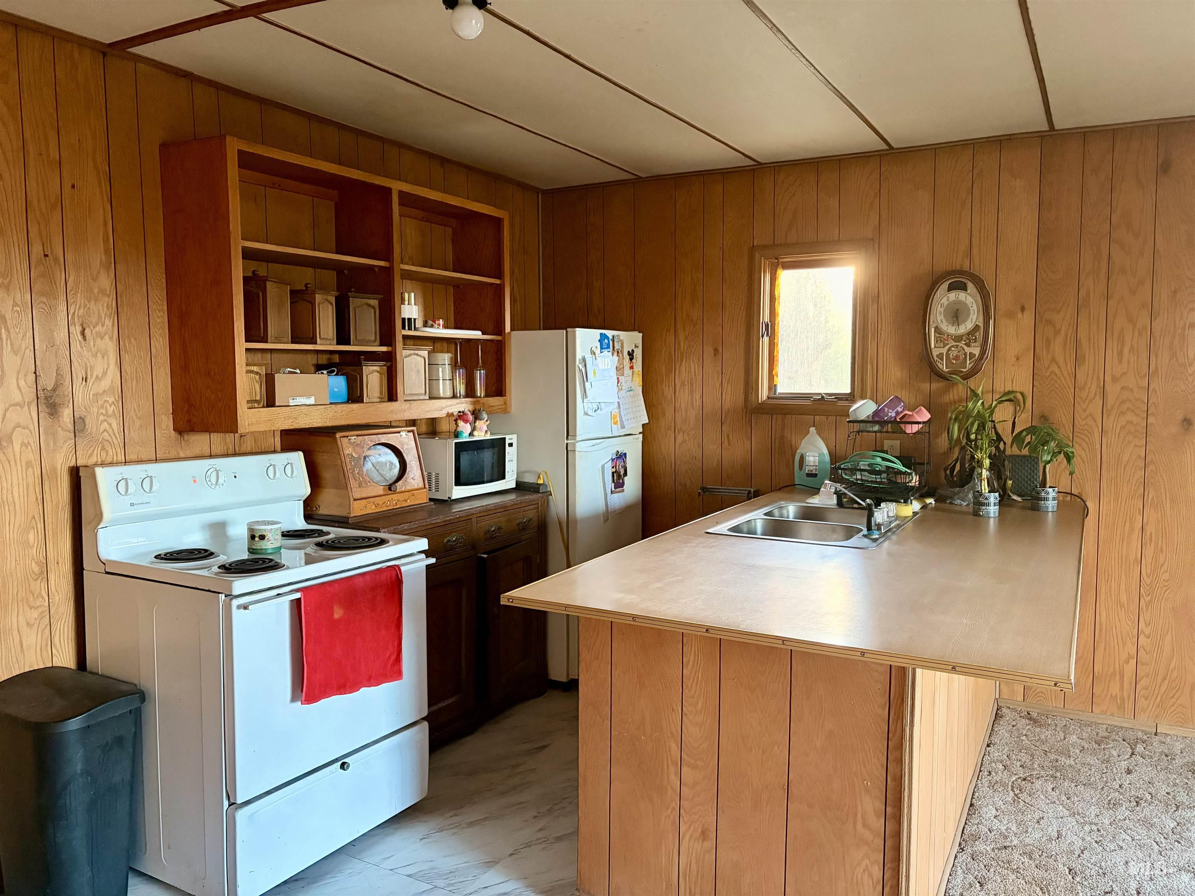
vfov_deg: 53.1
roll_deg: +1.0
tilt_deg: -4.6
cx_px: 598
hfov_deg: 67.3
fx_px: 898
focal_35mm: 26
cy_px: 448
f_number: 1.6
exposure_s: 1/40
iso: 640
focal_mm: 5.96
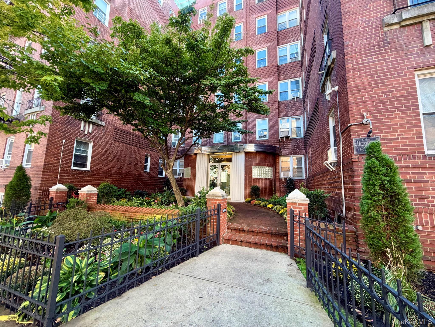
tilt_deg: +7.2
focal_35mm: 14
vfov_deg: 85.7
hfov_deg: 102.1
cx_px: 218
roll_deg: -0.6
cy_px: 164
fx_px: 176
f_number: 2.2
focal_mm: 2.22
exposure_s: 1/121
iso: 160
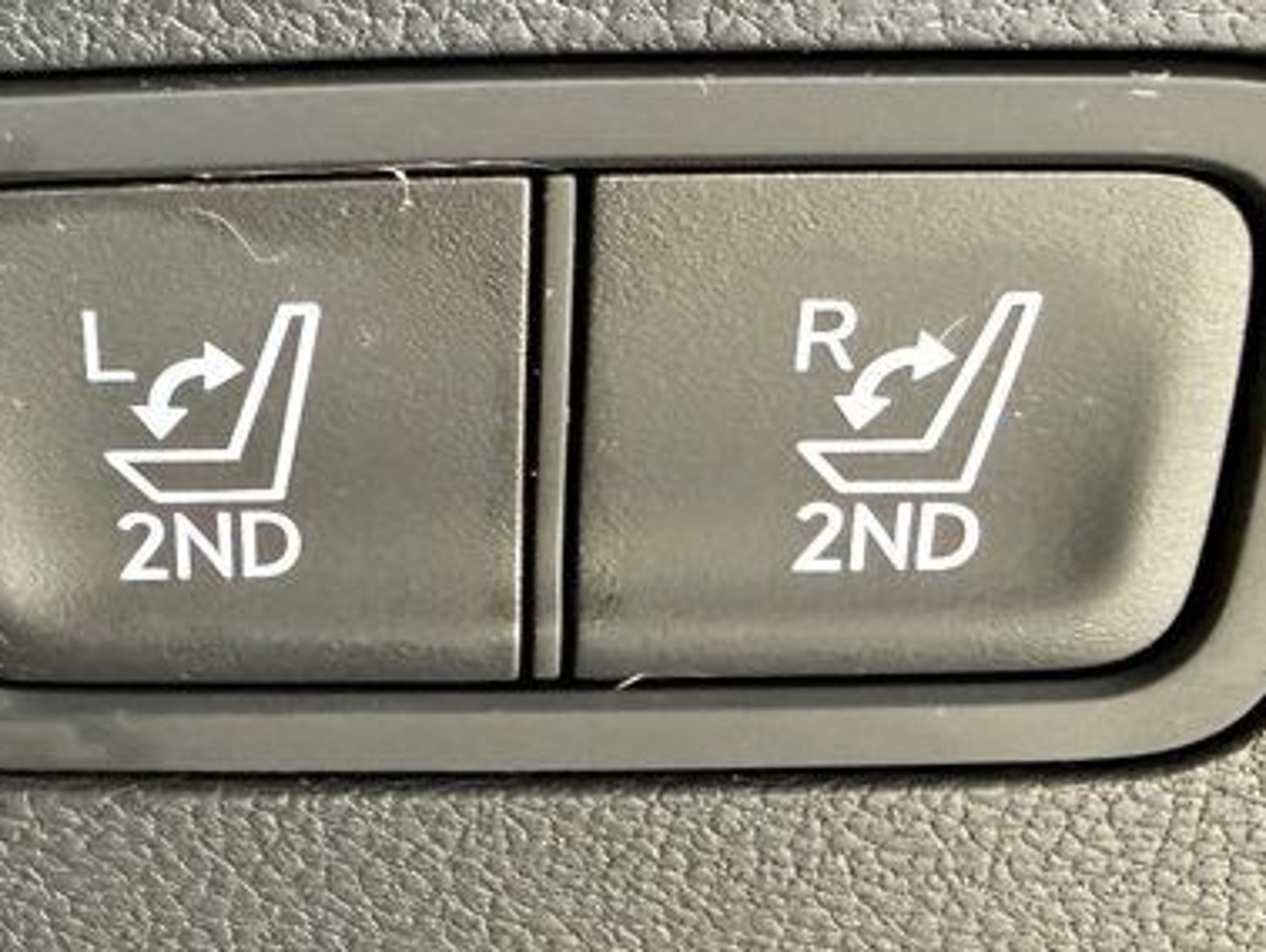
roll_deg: +1.8
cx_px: 378
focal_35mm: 65
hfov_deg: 29.5
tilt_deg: -22.0
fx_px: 2379
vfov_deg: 22.6
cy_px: 587
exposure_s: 1/60
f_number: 2.2
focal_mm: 2.22
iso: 500
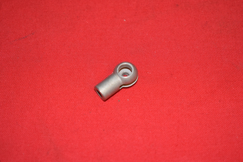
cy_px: 81
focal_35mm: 82
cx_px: 122
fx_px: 557
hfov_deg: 24.6
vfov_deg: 16.6
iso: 640
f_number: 5.6
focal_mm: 55
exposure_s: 1/100
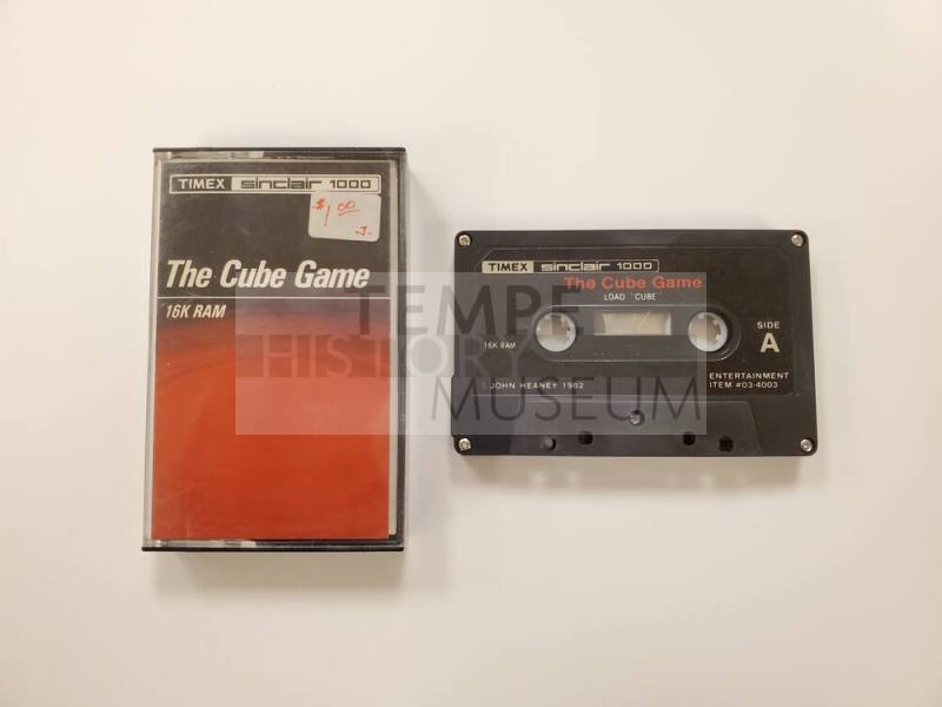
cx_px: 471
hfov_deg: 67.3
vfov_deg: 53.1
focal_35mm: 26
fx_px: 708
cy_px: 354
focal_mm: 4.3
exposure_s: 1/40
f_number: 2.4
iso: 250
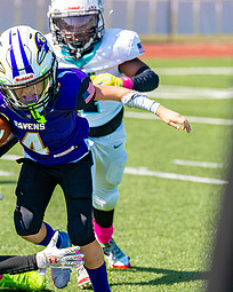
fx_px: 2302
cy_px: 150
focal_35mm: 267
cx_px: 23
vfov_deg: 7.2
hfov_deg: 5.8
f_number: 2.8
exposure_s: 1/2500
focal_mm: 102
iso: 125
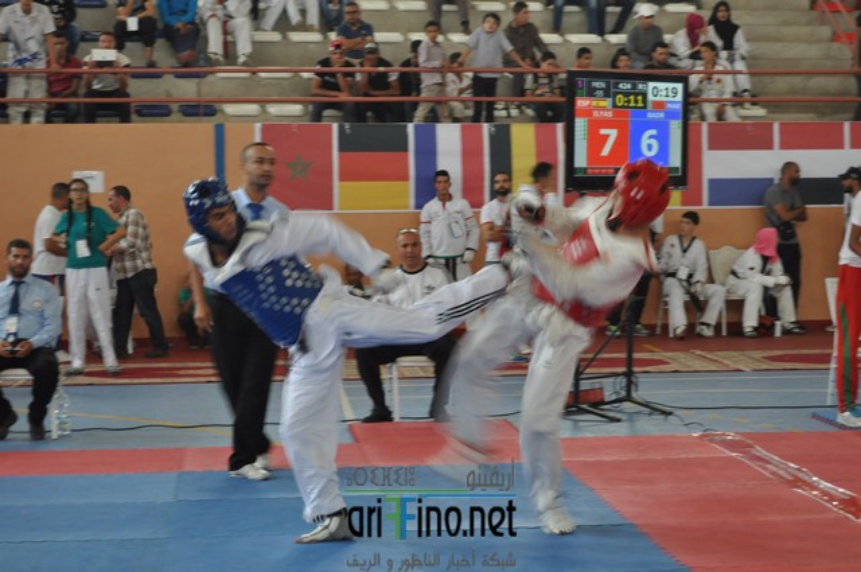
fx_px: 1971
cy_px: 286
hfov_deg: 24.6
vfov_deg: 16.5
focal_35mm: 82
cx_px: 430
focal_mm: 55
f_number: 5.6
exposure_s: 1/40
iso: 800
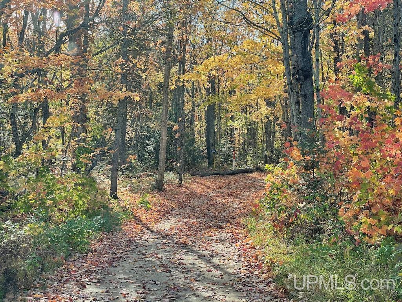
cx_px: 201
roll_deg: +0.2
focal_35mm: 52
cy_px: 151
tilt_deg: -0.5
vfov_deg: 28.0
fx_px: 604
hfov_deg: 36.8
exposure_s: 1/193
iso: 25
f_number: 2
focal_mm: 6
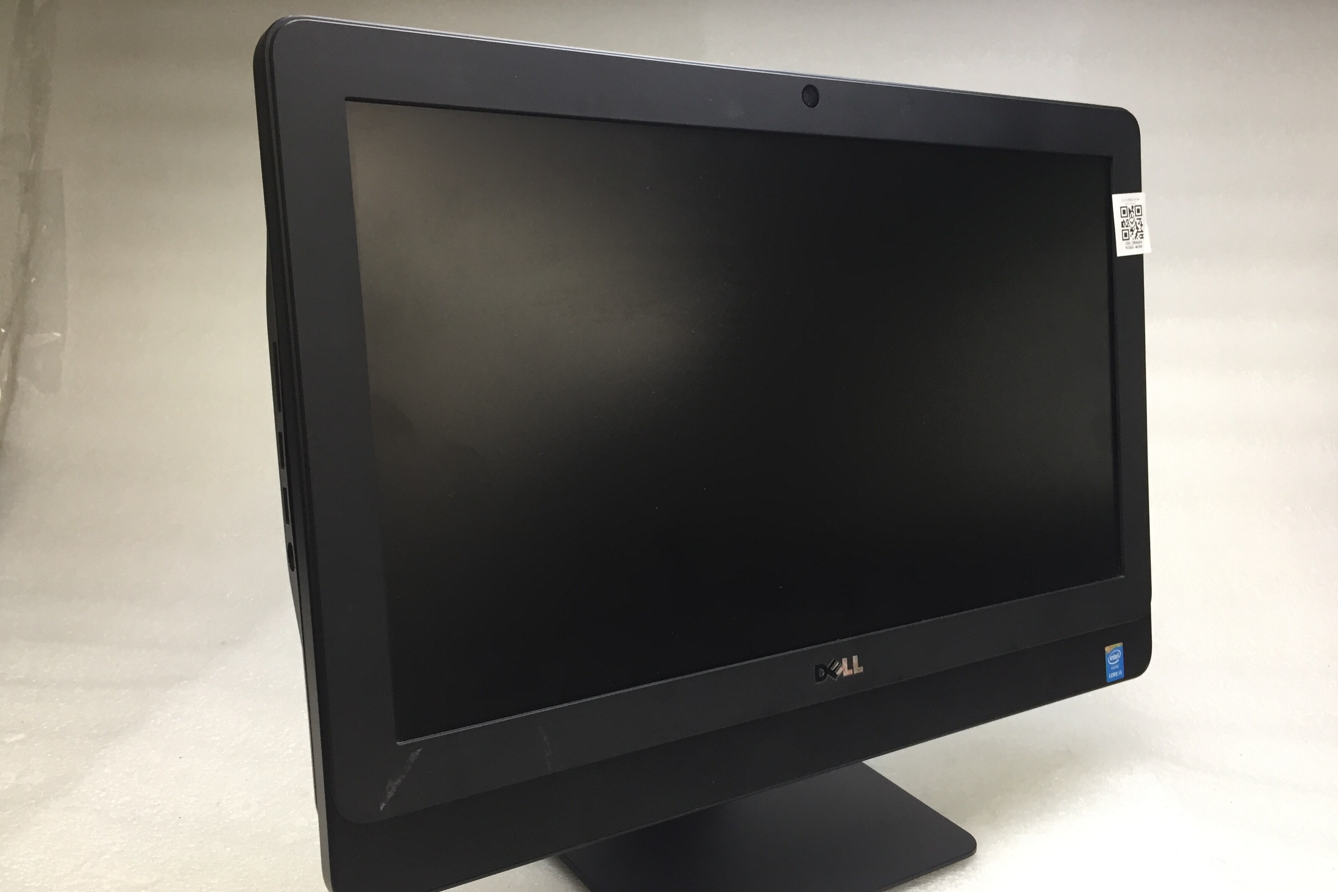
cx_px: 680
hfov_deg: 60.3
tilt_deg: -10.5
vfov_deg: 42.3
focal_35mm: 31
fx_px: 1152
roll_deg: -3.6
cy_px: 460
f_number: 2.2
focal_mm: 4.15
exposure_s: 1/30
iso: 64
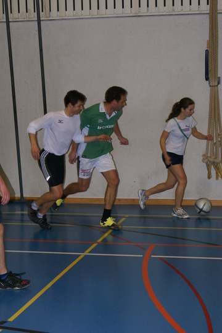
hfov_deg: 18.2
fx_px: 694
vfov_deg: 27.0
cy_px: 166
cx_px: 111
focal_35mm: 75
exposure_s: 1/80
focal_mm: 50
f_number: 5.6
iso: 400
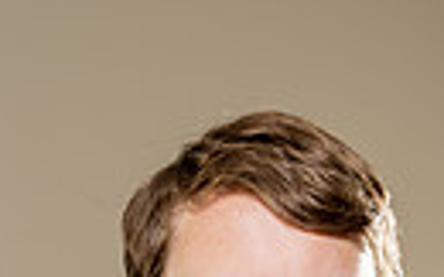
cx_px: 352
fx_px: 2007
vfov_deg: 7.2
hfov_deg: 12.6
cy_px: 746
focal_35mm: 166
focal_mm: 47
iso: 100
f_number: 4.5
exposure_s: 1/250
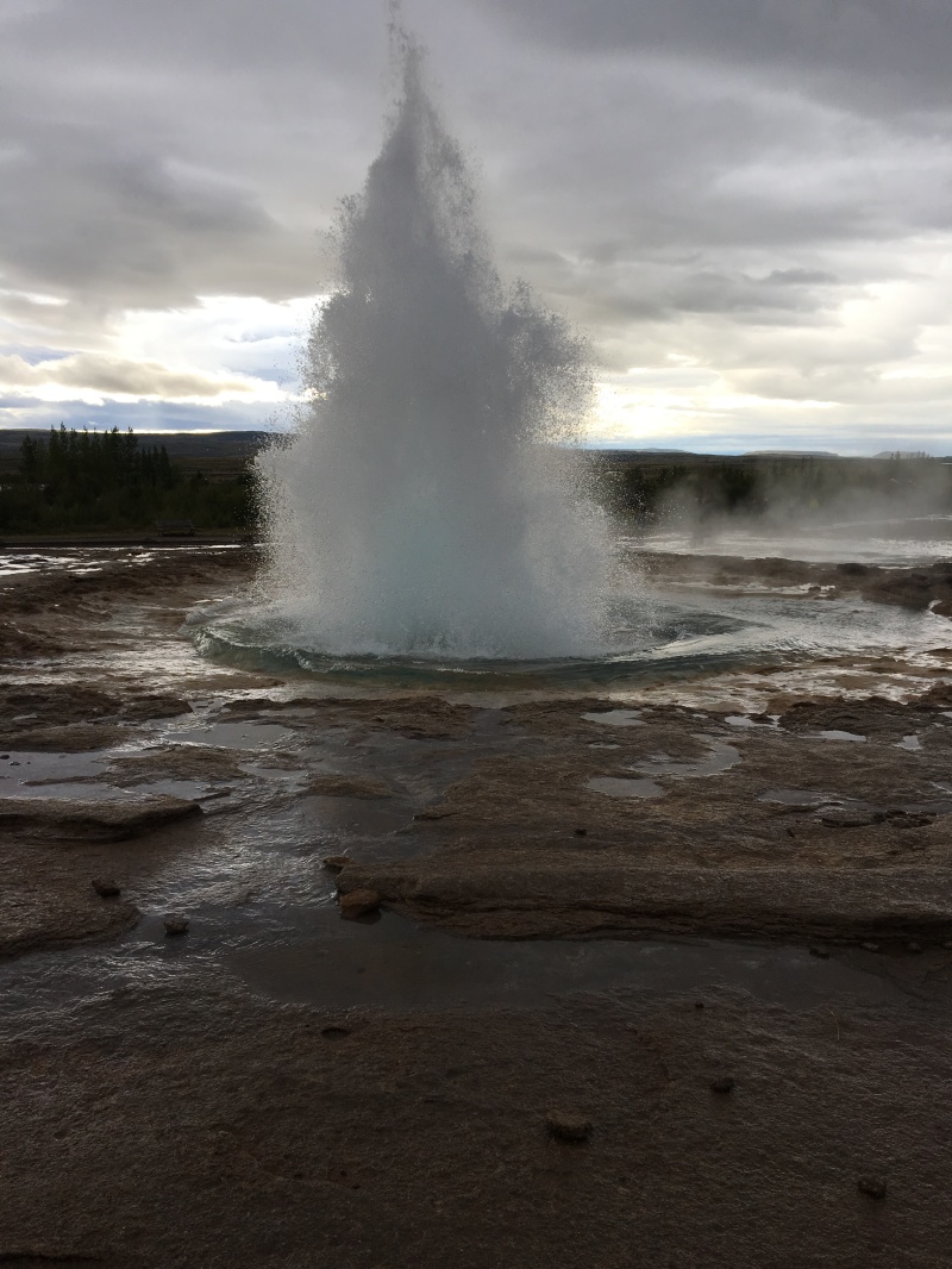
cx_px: 476
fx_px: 1063
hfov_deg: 48.2
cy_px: 634
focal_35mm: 29
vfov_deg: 61.6
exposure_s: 1/420
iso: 25
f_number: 2.2
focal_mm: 4.15
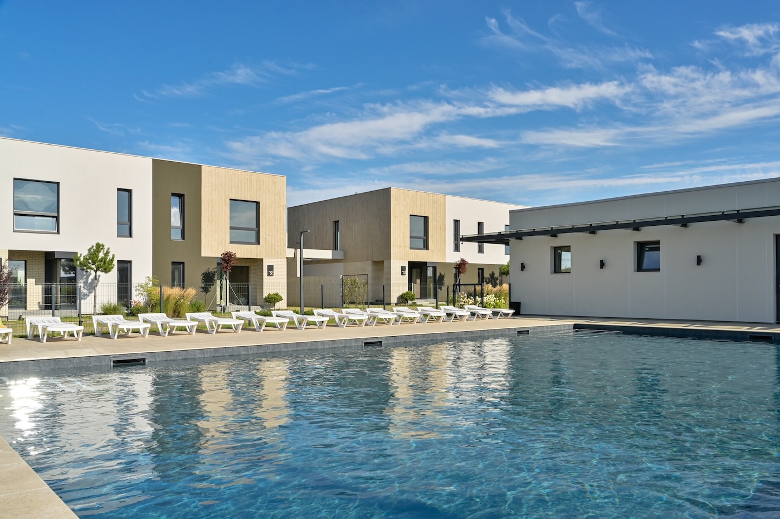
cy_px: 260
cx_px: 390
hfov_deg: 65.5
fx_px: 606
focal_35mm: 28
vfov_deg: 46.3
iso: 1250
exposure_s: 1/1250
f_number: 14
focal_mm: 28
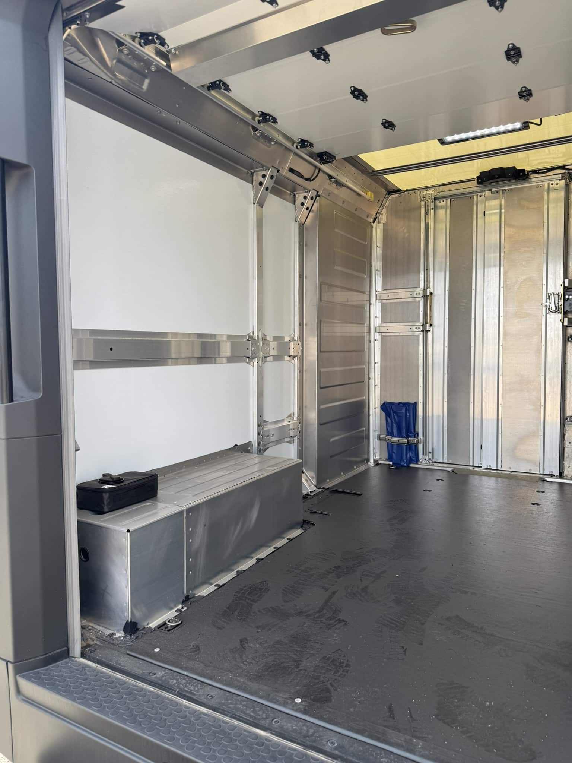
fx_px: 529
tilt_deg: -3.3
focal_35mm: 24
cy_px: 382
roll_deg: +0.6
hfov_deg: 56.8
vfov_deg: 71.6
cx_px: 286
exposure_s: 1/627
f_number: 1.78
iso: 80
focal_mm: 6.76
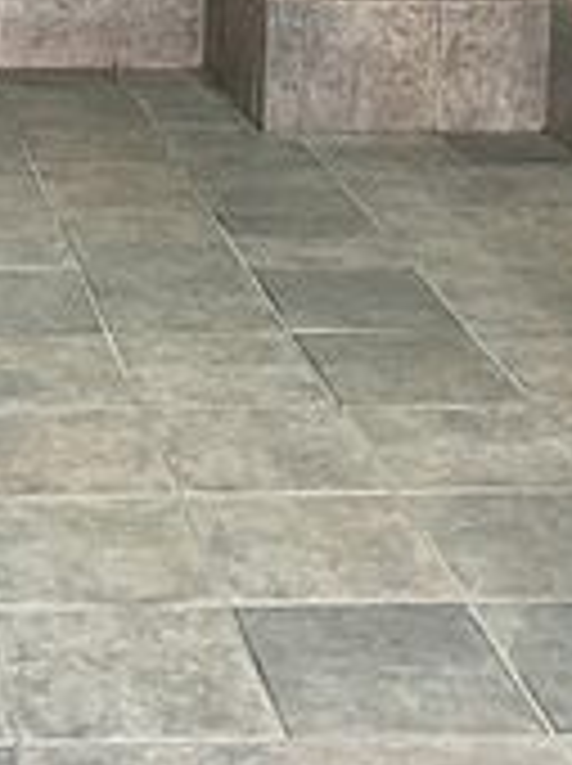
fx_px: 2187
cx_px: -180
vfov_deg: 18.7
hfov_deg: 14.3
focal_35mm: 99
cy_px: -184
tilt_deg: -8.5
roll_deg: +0.3
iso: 64
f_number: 1.8
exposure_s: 1/15
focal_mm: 4
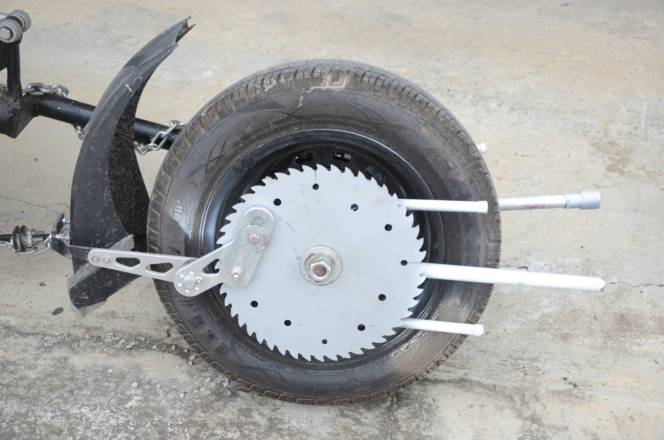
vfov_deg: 25.6
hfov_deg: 37.9
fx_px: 966
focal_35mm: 52
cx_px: 332
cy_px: 220
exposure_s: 1/250
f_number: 4.5
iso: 320
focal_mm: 35
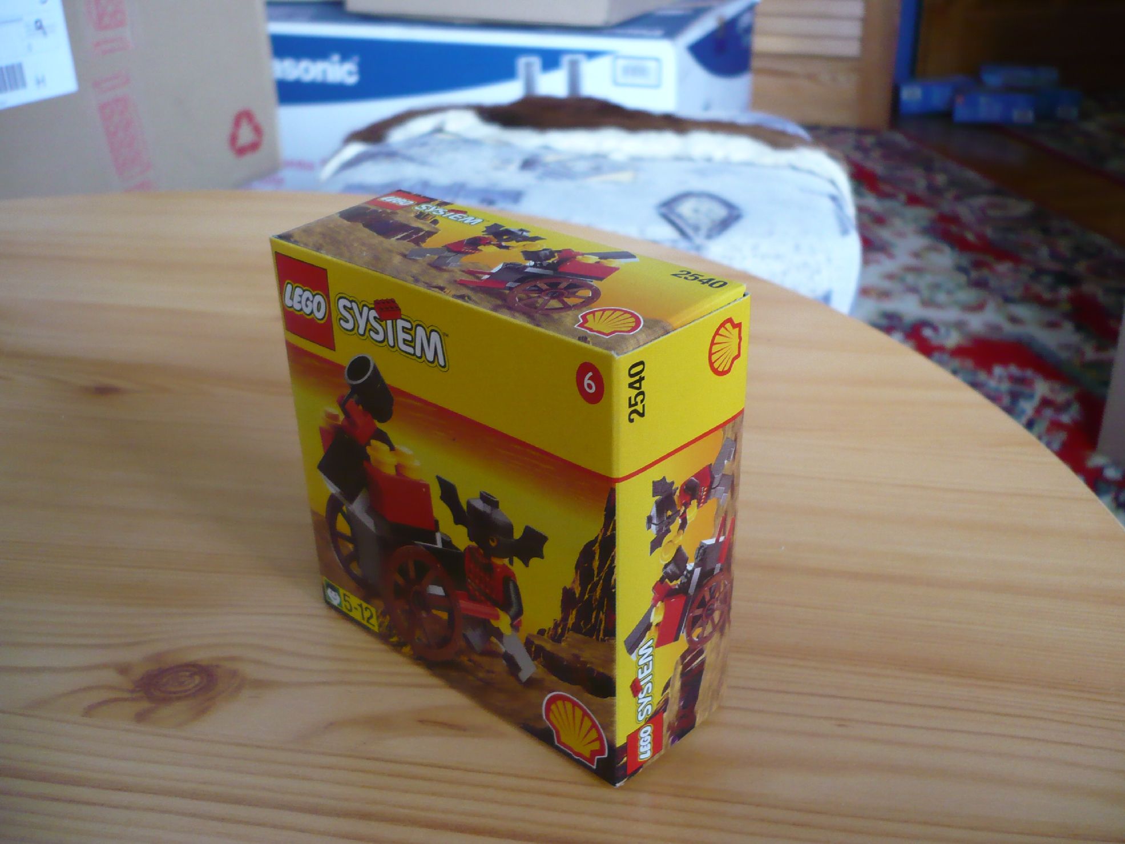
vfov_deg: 40.7
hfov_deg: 52.6
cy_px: 422
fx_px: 1137
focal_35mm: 35
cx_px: 562
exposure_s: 1/30
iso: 200
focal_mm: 5.8
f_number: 2.8
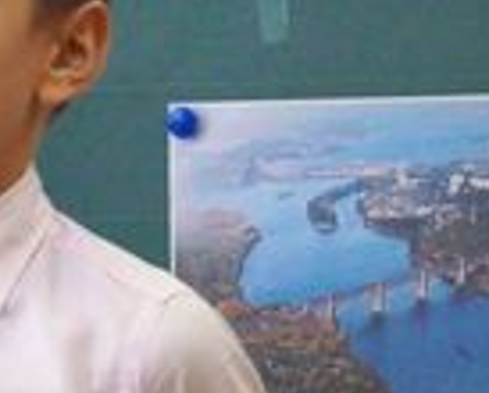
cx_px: -186
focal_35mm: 967
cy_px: 484
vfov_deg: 1.6
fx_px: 14021
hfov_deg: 2.0
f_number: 5.6
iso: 3200
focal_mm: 135
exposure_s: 1/125
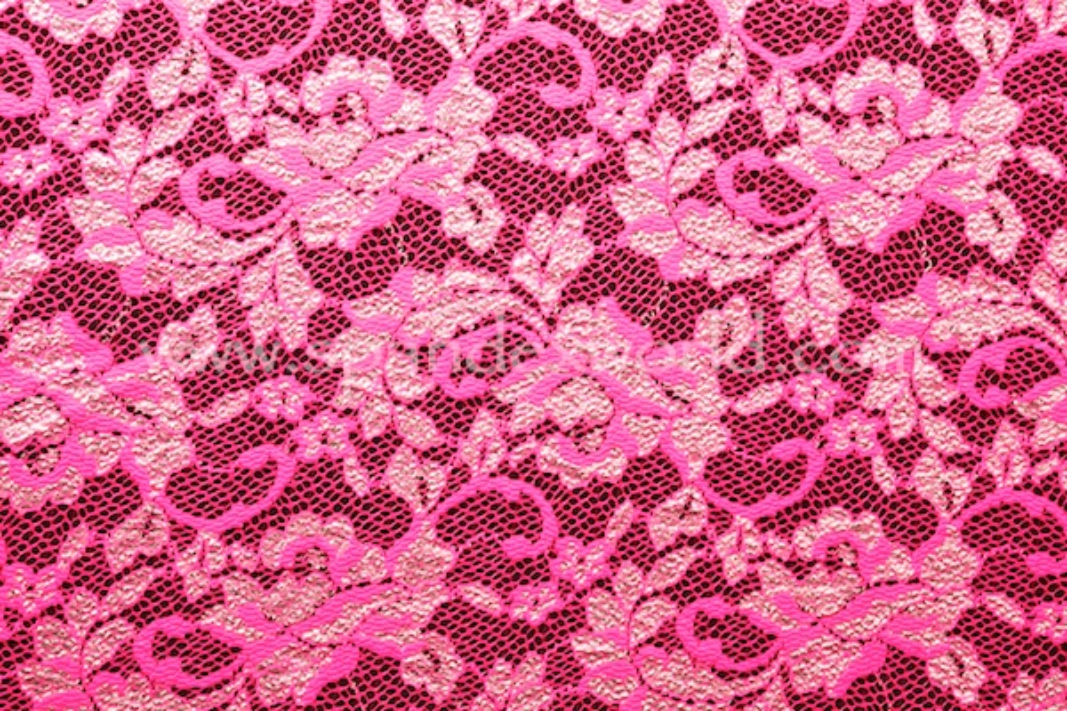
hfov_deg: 19.5
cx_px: 534
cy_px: 356
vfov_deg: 13.0
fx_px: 3112
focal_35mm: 105
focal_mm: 70
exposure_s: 1/640
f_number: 10
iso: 400
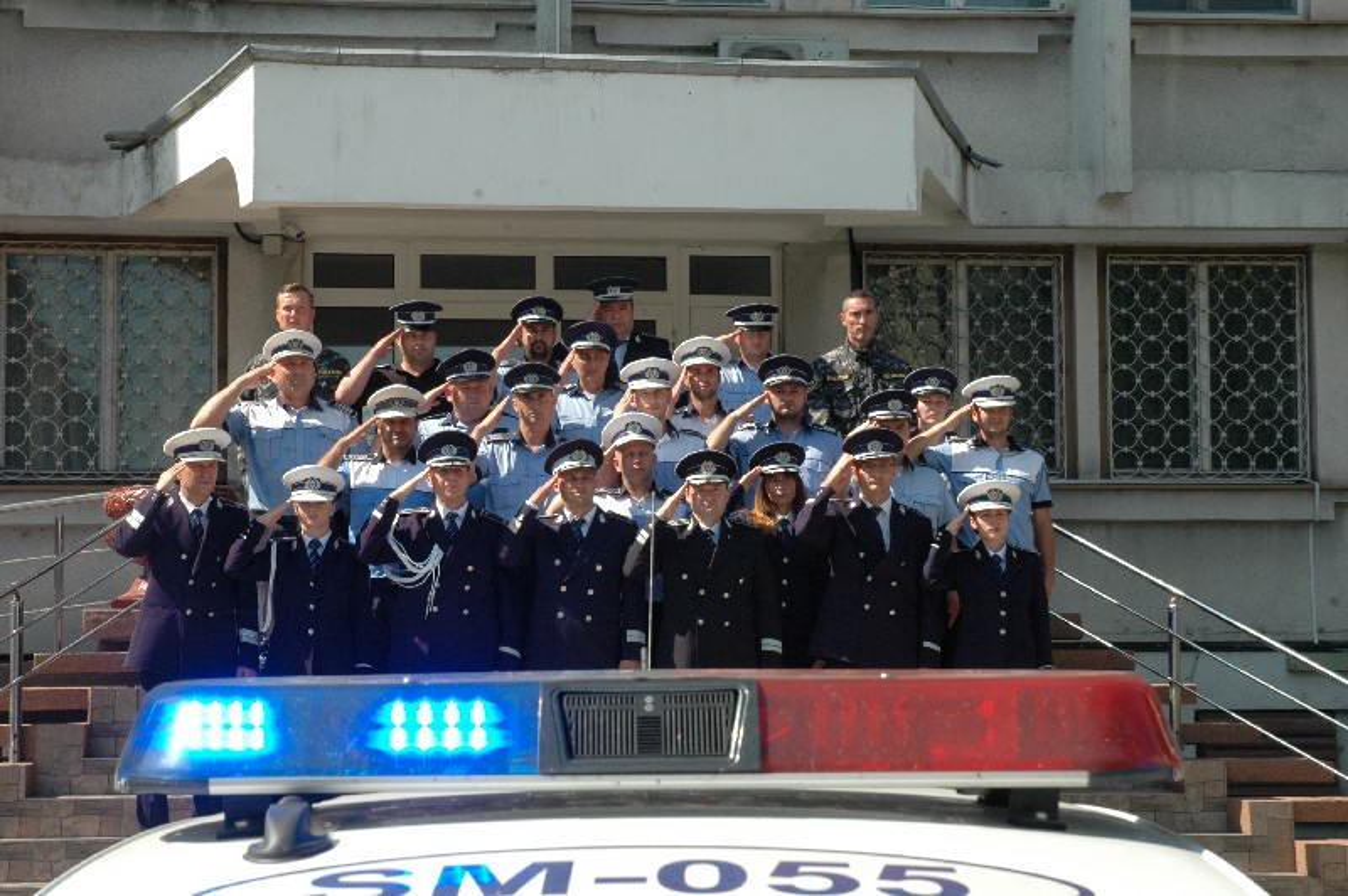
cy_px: 448
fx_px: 2581
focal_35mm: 69
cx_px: 674
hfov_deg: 29.3
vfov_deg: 19.7
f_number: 13
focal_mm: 46
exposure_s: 1/200
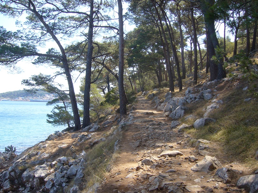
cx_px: 129
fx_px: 261
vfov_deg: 40.7
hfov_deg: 52.6
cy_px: 96
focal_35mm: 35
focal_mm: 5.8
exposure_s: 1/400
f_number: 2.8
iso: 80
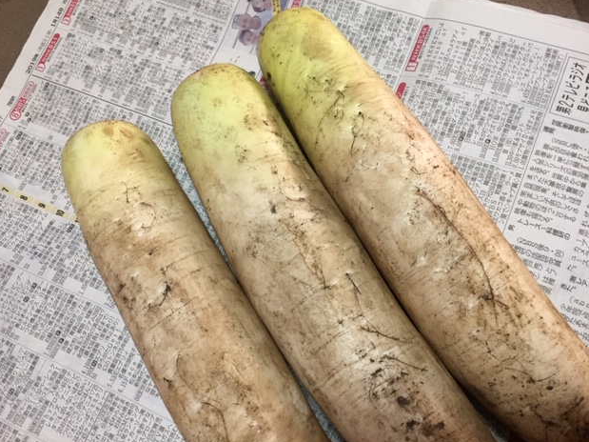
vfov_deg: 46.8
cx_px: 285
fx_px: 510
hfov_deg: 60.0
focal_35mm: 30
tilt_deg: -68.6
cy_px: 217
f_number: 2.2
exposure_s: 1/30
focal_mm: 4.15
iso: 100
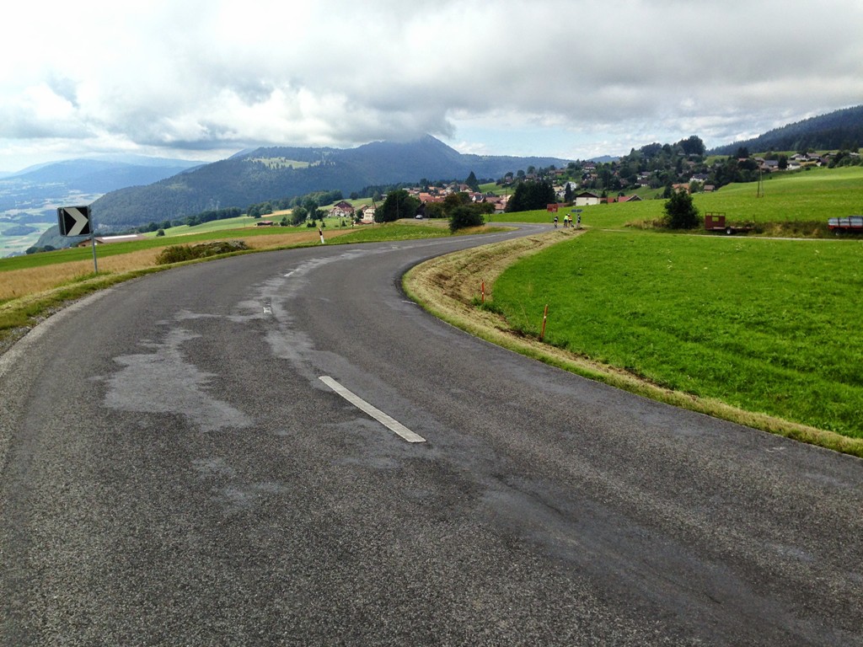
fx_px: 823
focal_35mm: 33
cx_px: 432
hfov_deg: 55.4
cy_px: 324
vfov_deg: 42.9
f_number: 2.4
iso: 50
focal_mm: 4.12
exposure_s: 1/1323
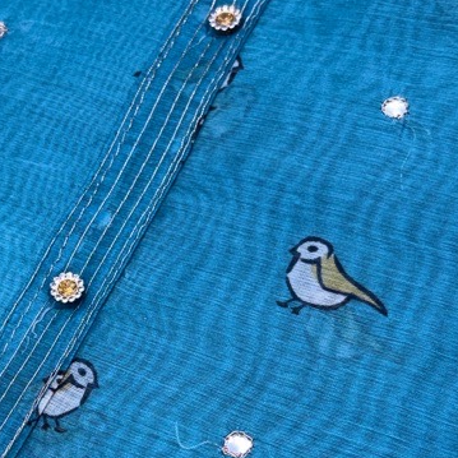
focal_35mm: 82
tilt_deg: -61.2
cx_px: 71
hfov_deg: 20.8
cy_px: 429
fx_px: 1227
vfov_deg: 20.6
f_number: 1.6
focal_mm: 5.96
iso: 32
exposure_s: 1/100
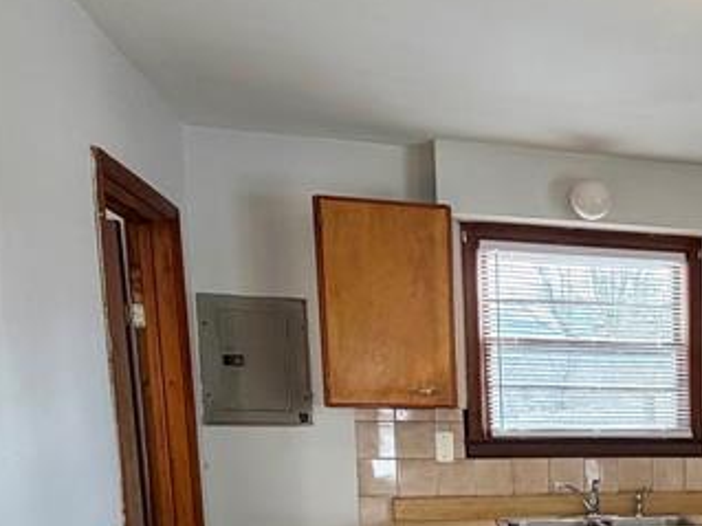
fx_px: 912
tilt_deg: -8.3
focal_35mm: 45
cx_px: 759
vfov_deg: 29.6
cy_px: 548
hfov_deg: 36.2
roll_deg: -0.3
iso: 125
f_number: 2.2
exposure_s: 1/120
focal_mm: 2.22
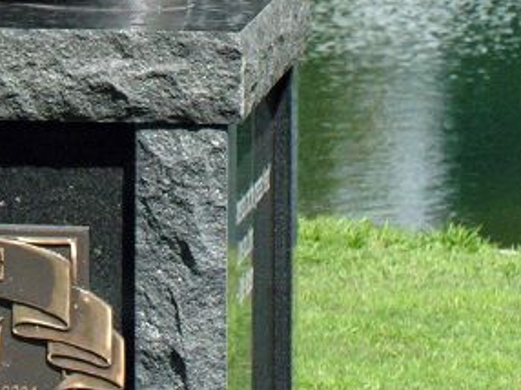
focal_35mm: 421
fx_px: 6331
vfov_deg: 3.5
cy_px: -306
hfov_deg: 4.7
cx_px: -49
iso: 200
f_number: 4
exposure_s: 1/1000
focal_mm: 24
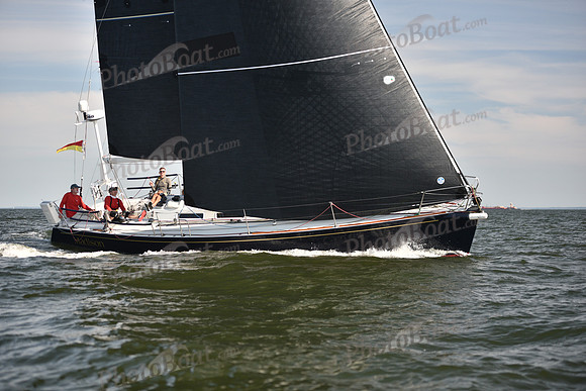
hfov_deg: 28.8
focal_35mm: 70
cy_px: 196
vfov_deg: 19.5
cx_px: 293
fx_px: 1140
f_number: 2.8
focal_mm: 70
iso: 250
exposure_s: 1/1000
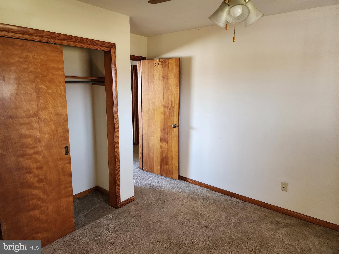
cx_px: 170
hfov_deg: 73.9
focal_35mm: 23
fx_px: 225
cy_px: 127
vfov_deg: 58.9
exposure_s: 1/120
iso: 640
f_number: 1.8
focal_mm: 6.4
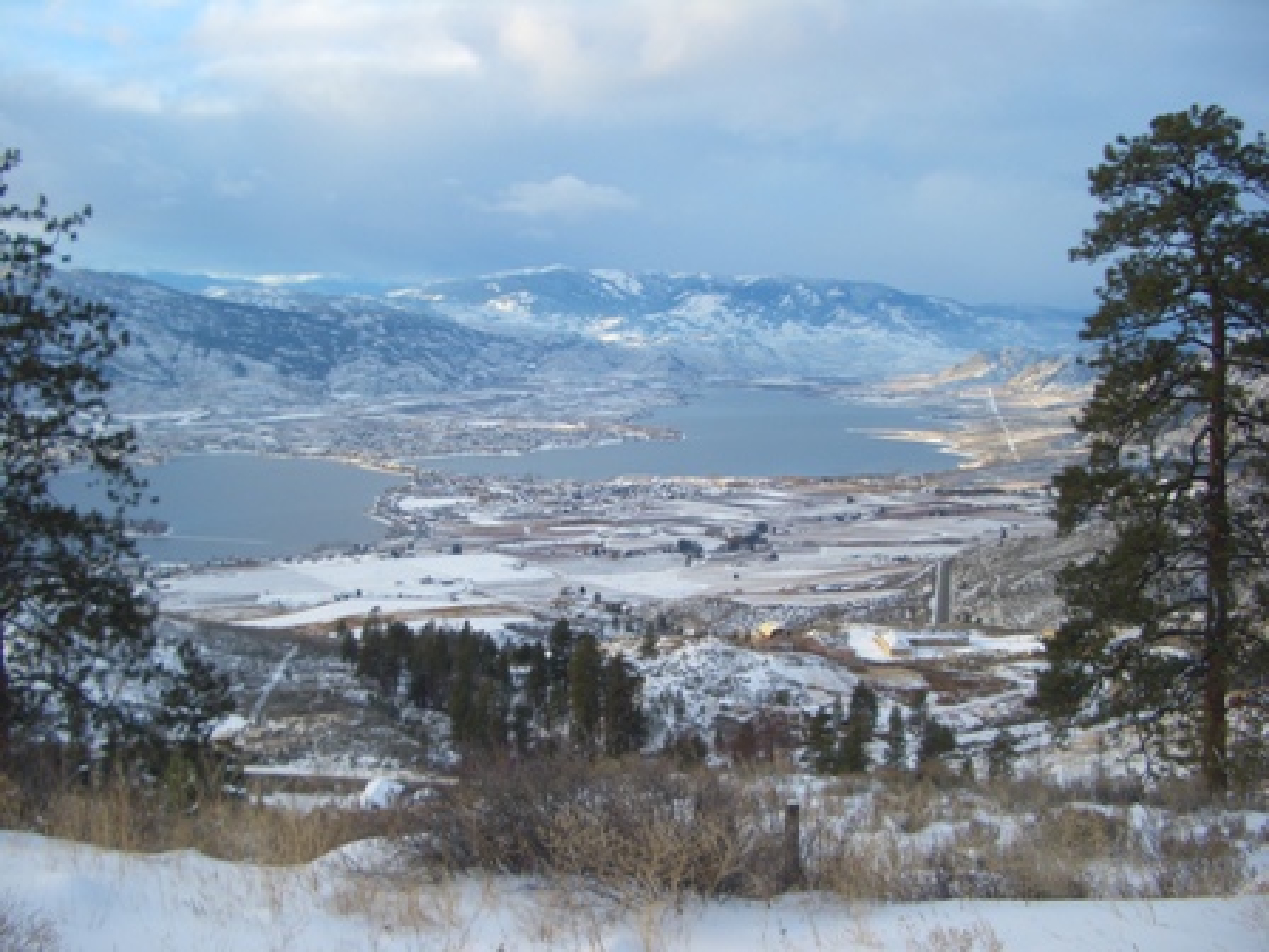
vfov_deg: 40.7
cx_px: 634
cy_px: 476
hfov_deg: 52.6
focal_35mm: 35
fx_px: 1283
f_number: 2.6
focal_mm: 5.8
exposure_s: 1/400
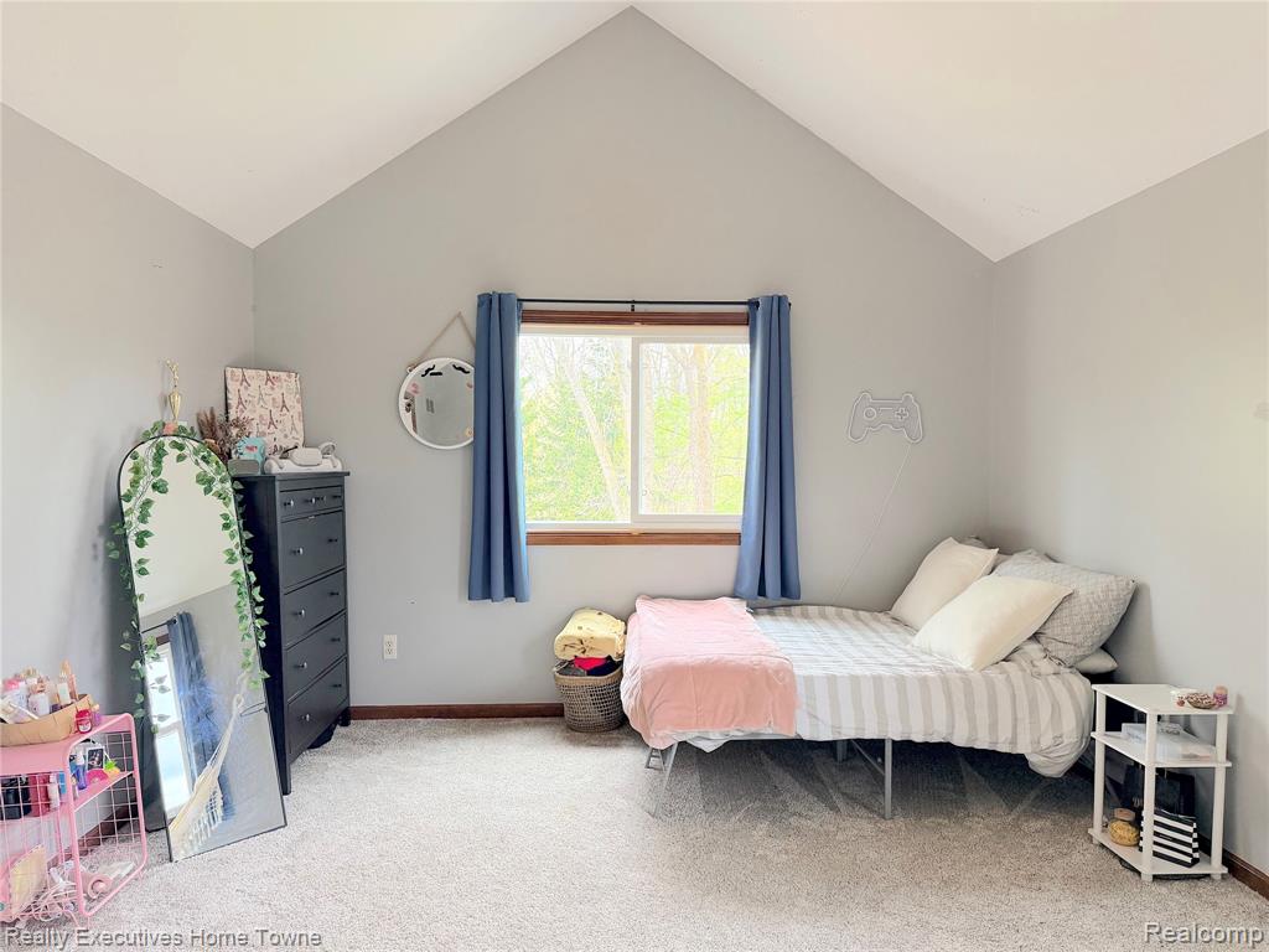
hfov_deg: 71.6
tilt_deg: -1.3
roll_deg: +0.2
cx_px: 634
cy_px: 476
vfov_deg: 56.8
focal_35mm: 24
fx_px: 880
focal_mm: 6.76
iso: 250
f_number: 1.78
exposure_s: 1/120
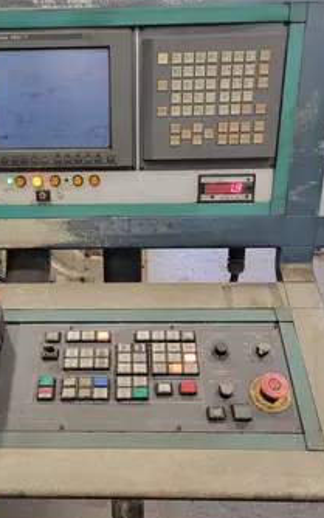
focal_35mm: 33
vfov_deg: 58.0
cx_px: 116
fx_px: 466
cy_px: 281
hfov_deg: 38.0
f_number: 1.8
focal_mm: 5.4
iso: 400
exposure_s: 1/39
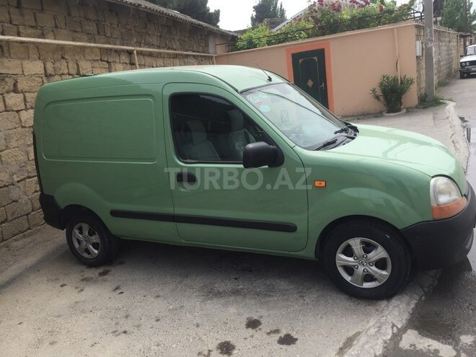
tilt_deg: -12.9
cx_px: 238
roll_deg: +7.7
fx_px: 399
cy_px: 178
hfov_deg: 61.7
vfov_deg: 48.2
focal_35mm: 29
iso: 32
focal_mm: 4.15
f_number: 2.2
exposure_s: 1/1412
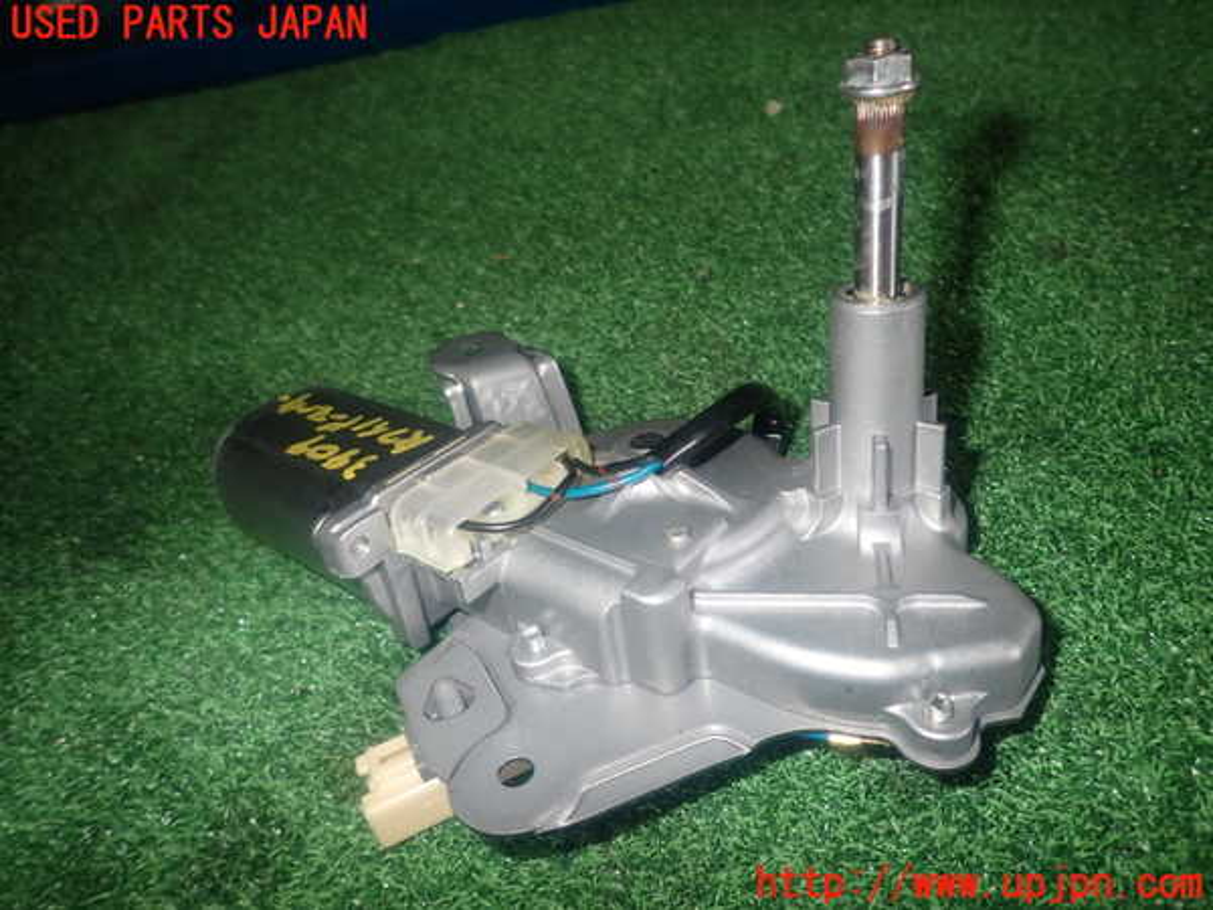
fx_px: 876
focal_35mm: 25
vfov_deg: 54.9
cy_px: 455
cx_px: 606
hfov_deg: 69.4
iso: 200
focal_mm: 4.5
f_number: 5.6
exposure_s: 1/30
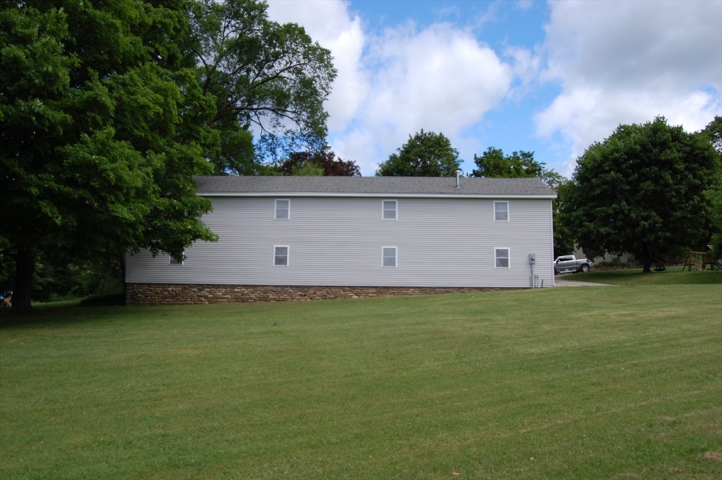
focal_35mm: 27
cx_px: 361
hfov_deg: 67.4
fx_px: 541
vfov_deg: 47.9
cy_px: 240
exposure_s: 1/250
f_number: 8
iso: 200
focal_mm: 18
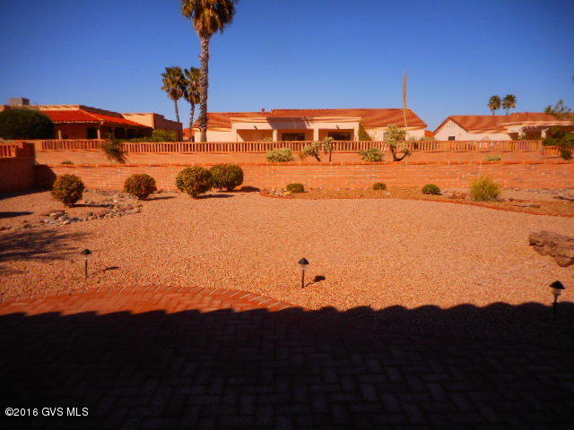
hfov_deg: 69.4
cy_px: 215
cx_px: 287
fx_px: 415
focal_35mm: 25
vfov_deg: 54.9
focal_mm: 4.5
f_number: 3.7
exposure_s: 1/1250
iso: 80
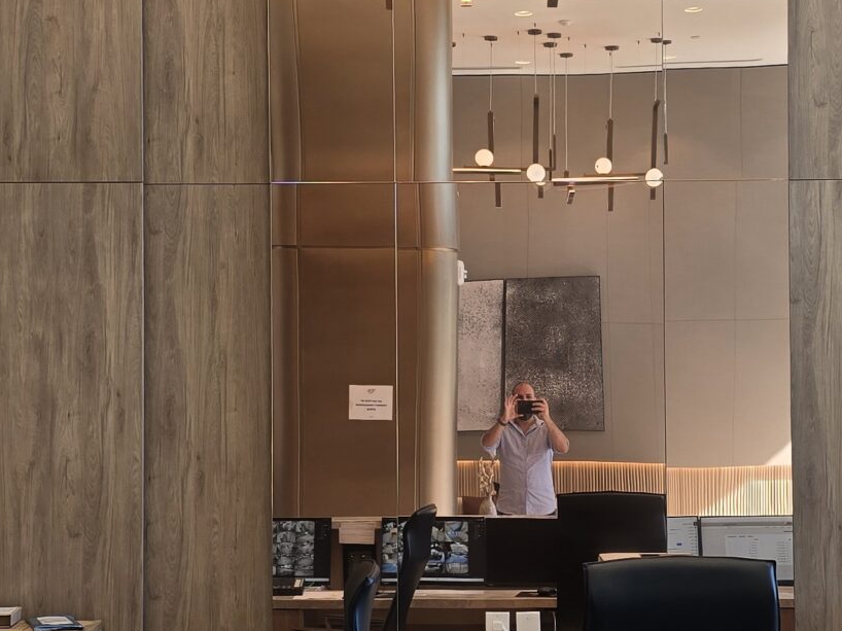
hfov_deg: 27.0
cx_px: 495
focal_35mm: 72
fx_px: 1751
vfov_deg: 20.4
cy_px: 364
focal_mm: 6.3
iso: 20
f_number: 1.7
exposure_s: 1/120
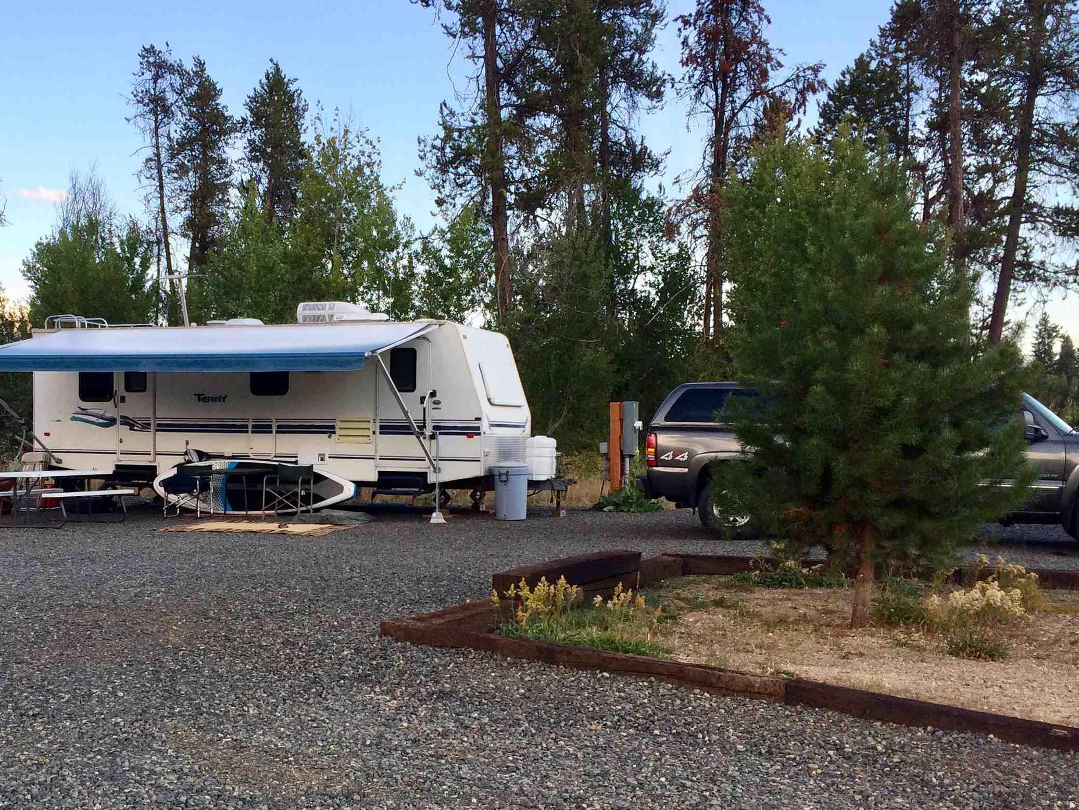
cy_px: 534
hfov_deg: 43.3
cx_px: 366
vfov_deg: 33.3
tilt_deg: -5.1
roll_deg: +0.5
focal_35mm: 43
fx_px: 1340
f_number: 2.2
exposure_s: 1/394
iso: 32
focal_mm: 4.15
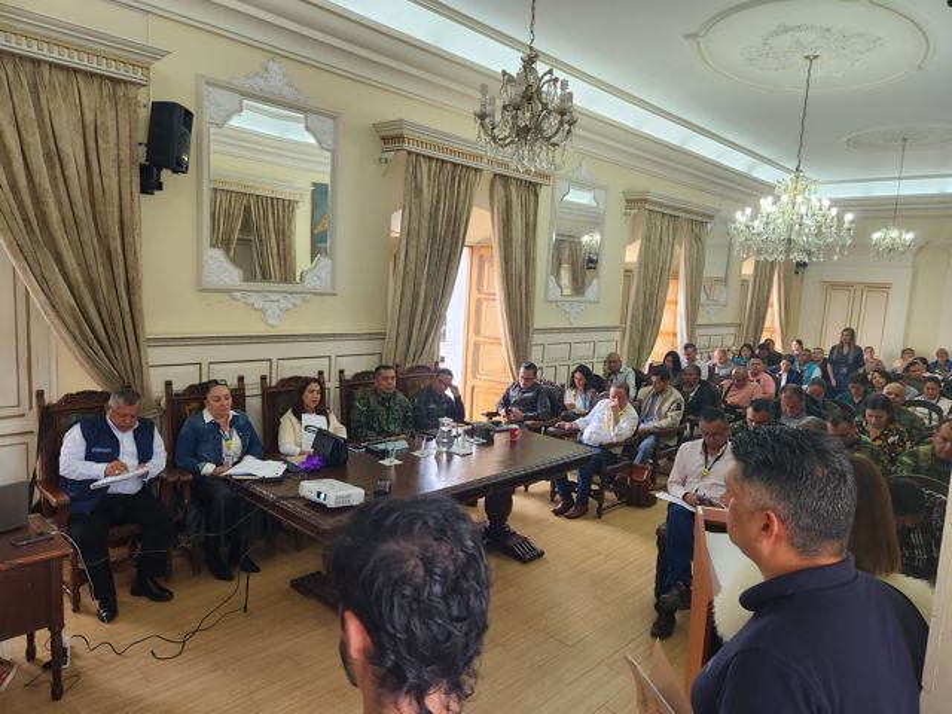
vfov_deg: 58.9
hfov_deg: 73.9
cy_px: 357
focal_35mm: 23
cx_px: 476
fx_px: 633
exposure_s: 1/120
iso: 160
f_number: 1.8
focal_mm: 5.4
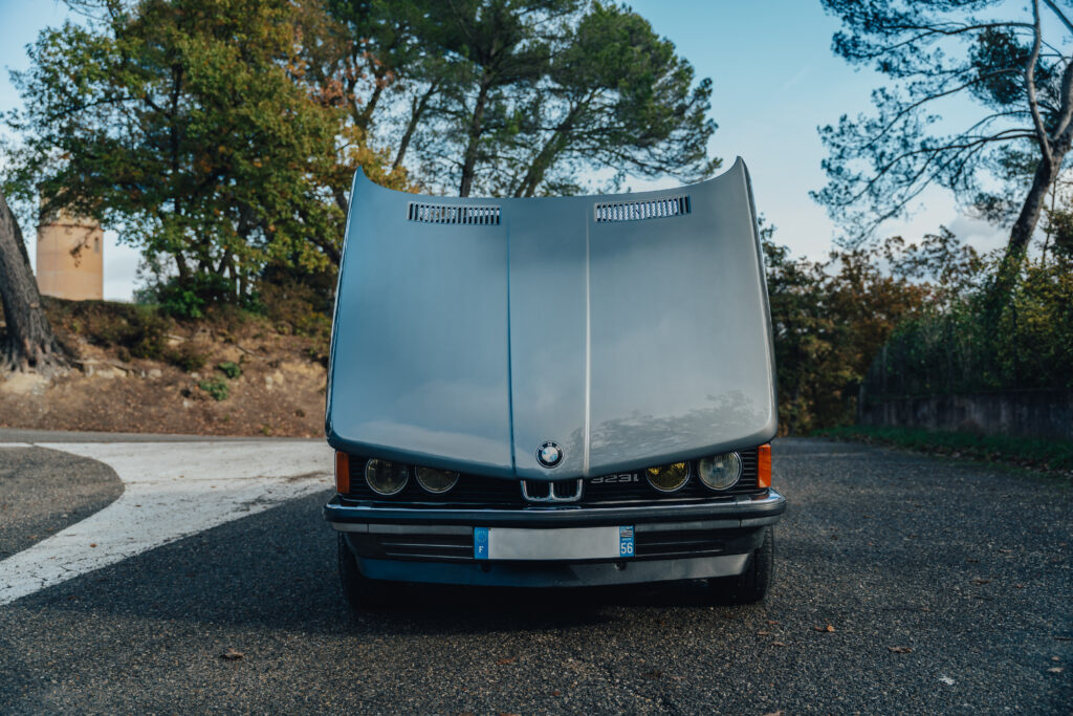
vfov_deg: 39.2
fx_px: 1005
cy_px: 358
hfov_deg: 56.2
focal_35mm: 34
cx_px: 536
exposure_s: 1/250
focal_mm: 33.7
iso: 80
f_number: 2.8
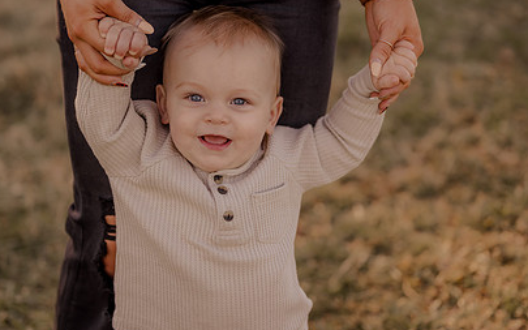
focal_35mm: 73
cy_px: 152
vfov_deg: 17.8
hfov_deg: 28.2
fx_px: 1050
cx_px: 215
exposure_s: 1/1000
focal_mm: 50
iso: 250
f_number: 1.8
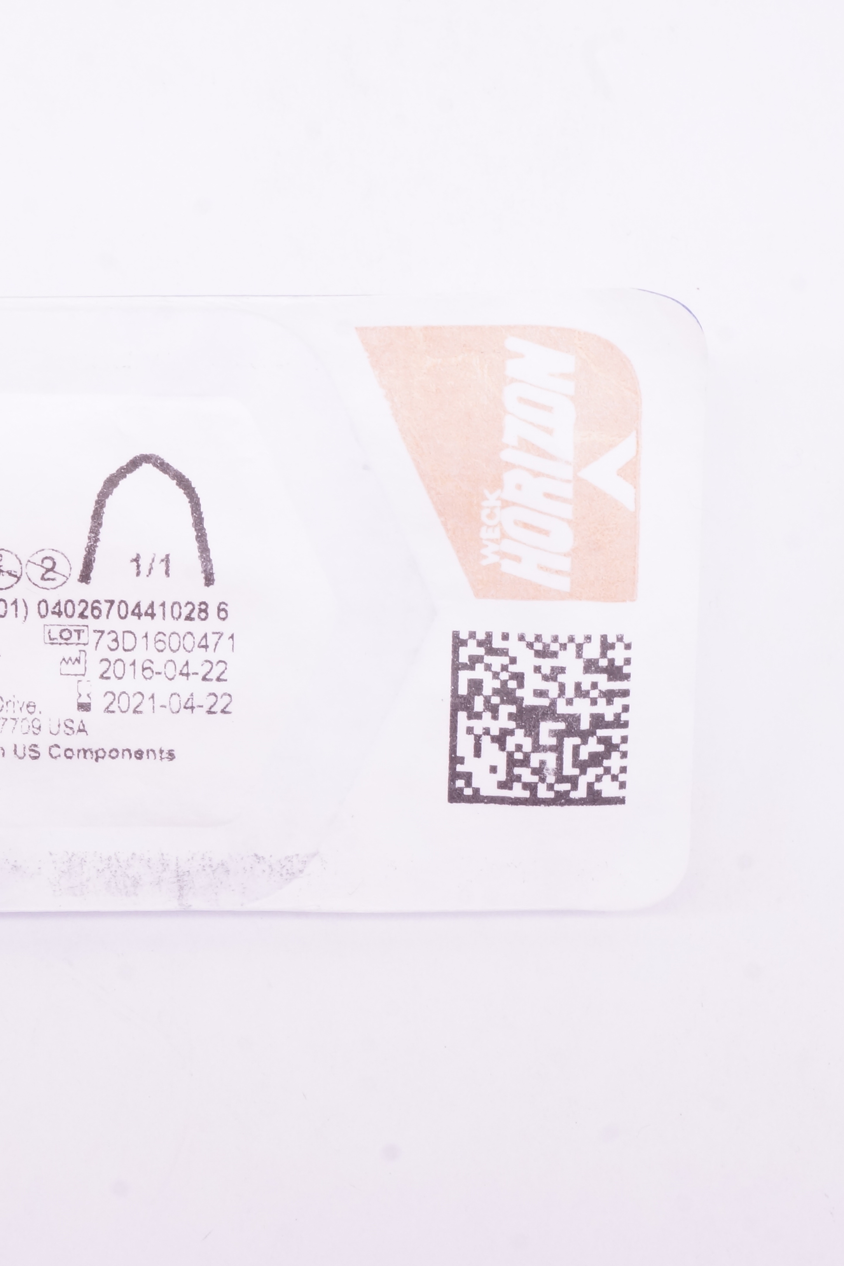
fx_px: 3895
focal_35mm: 111
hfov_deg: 12.3
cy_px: 632
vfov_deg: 18.5
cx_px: 145
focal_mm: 49
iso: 800
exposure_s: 1/15
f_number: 18
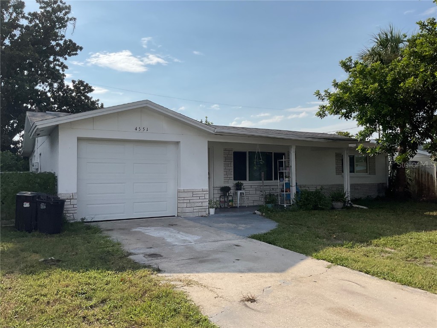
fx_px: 366
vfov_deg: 48.2
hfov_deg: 61.7
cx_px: 218
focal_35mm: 29
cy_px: 164
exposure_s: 1/4405
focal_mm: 3
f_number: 1.8
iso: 16
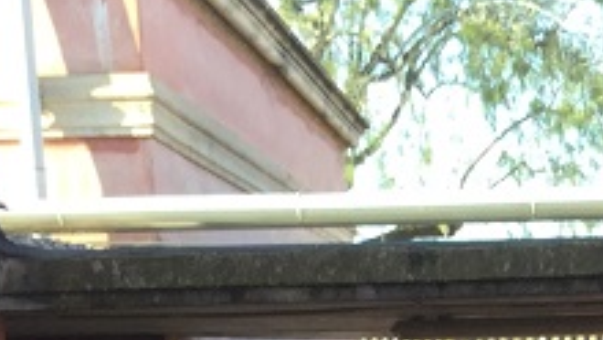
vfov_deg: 8.1
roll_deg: +1.8
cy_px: 824
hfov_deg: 14.9
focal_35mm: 138
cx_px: 759
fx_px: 2208
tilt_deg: -13.6
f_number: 2.4
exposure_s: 1/120
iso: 25
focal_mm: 3.3
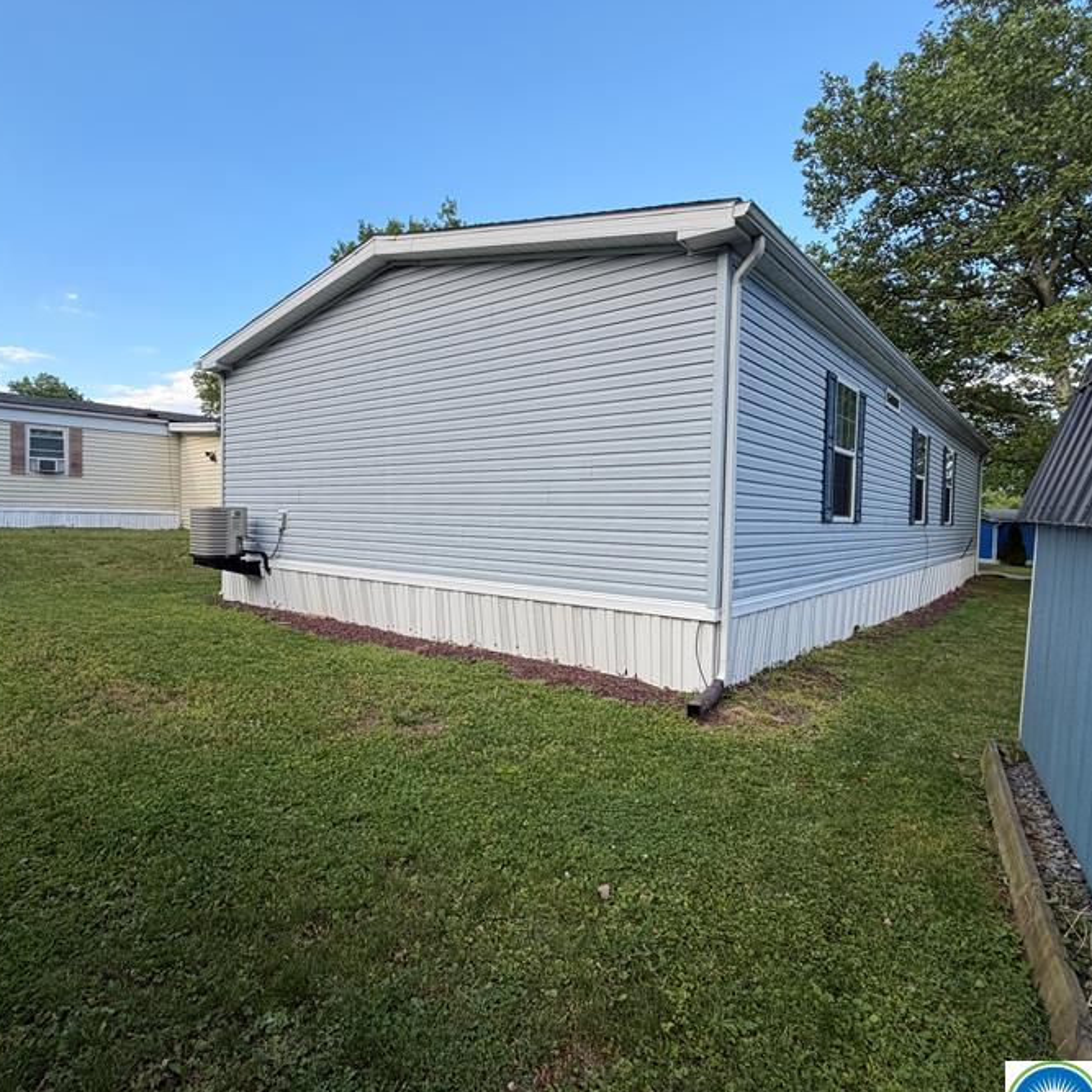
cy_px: 542
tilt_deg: -3.0
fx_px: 678
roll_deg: -2.7
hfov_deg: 77.5
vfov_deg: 77.7
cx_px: 501
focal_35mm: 19
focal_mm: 2.22
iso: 50
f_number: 2.2
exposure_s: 1/502
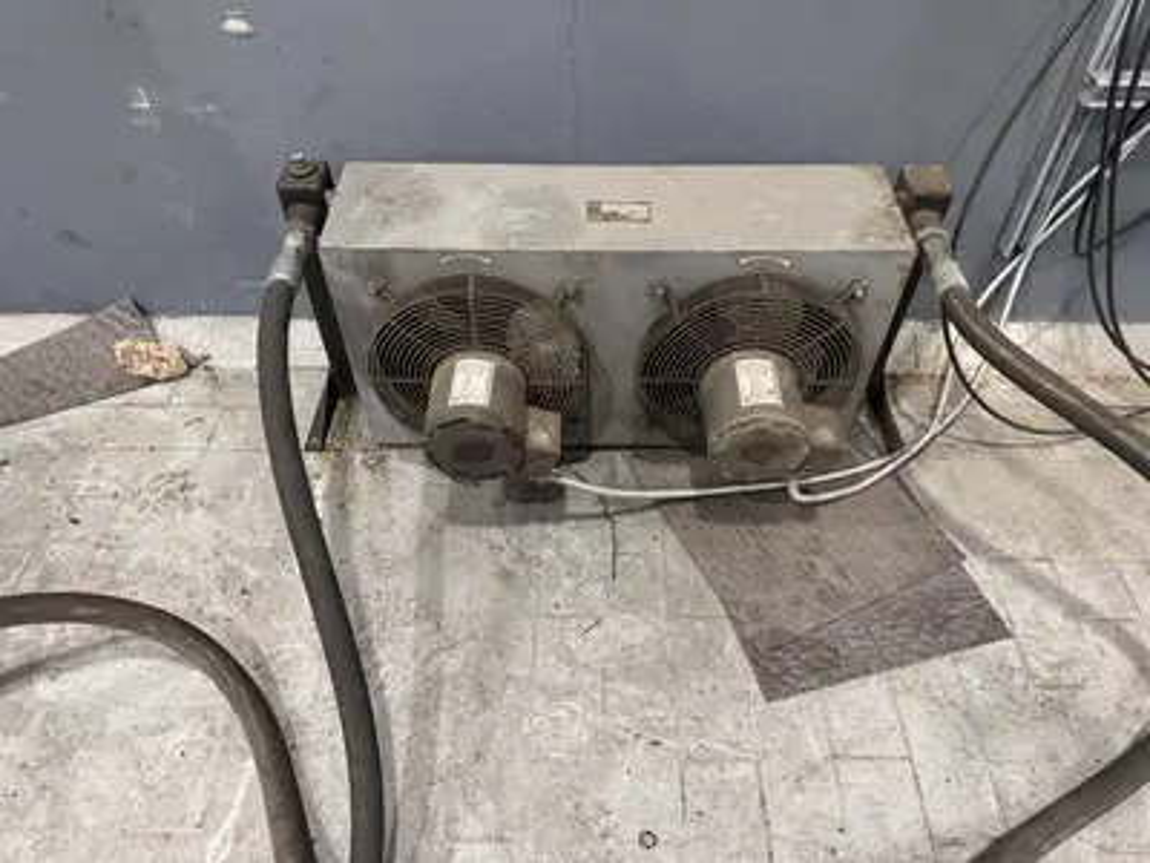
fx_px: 797
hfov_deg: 71.6
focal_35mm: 24
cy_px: 432
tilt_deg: -46.3
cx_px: 575
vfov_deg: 56.8
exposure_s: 1/60
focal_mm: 6.76
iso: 320
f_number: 1.78
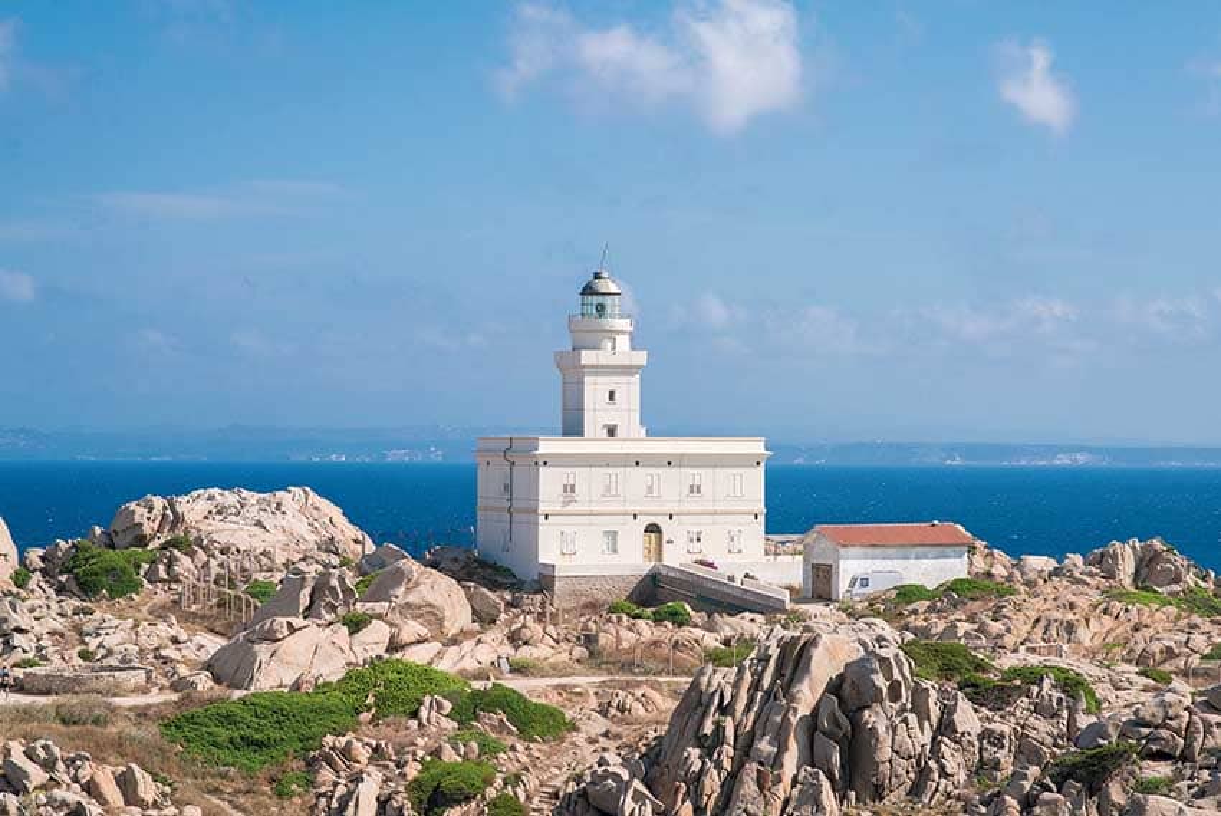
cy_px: 408
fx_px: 2885
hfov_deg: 23.9
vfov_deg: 16.1
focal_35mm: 85
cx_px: 610
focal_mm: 85
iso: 100
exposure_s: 1/800
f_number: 5.6
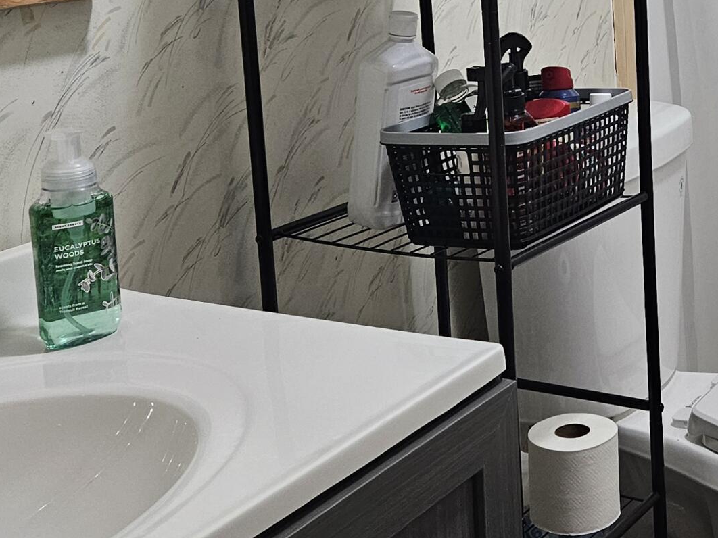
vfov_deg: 22.0
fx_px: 1348
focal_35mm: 65
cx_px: 687
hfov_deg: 28.3
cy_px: 45
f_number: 1.8
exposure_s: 1/120
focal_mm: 5.4
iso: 320
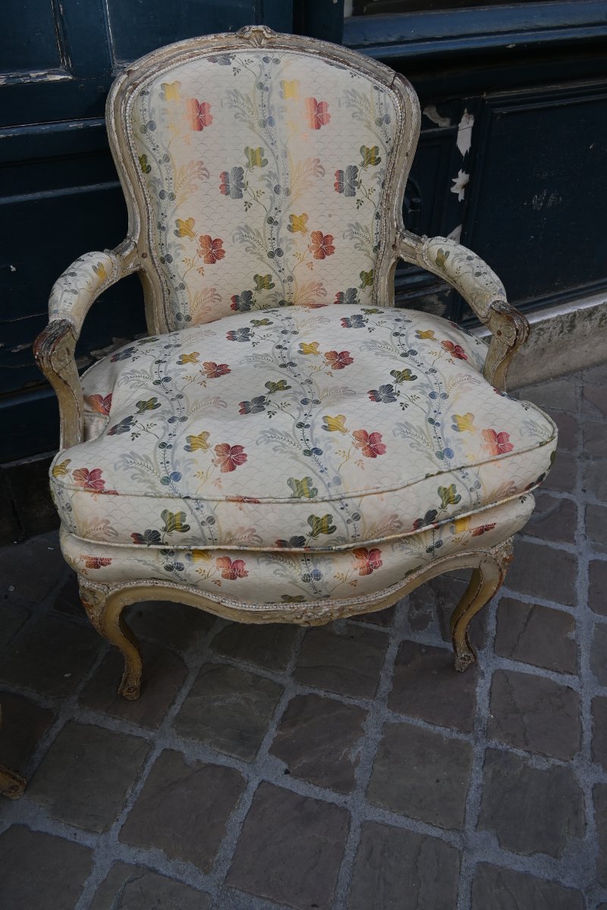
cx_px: 304
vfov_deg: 63.2
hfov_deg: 44.6
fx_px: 740
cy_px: 455
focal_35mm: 29
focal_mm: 19.5
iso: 125
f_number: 5.6
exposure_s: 1/250
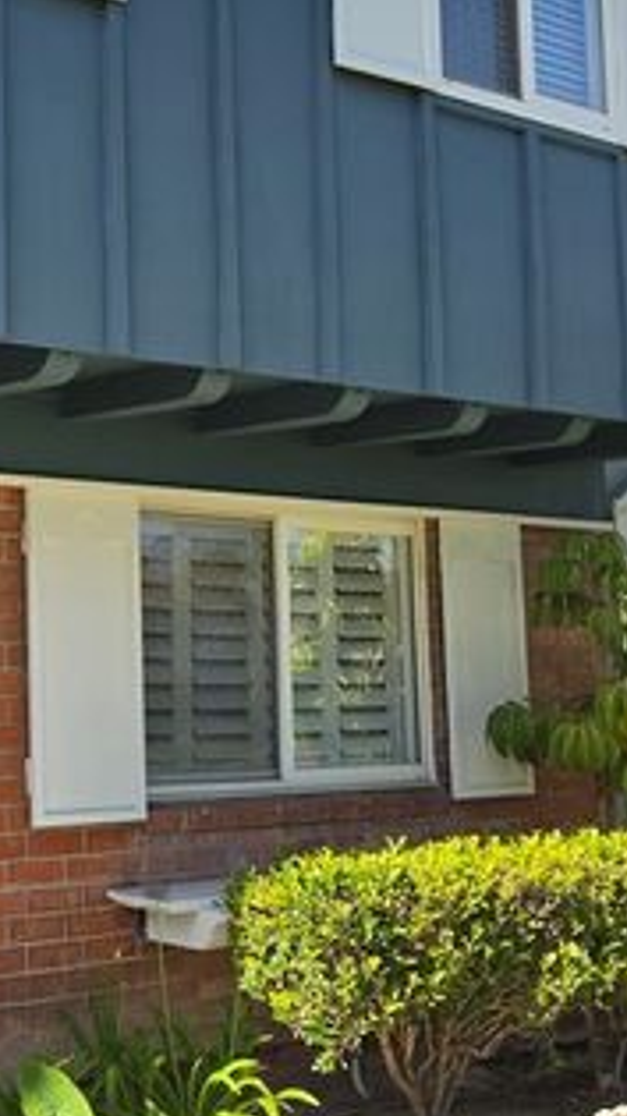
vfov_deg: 39.0
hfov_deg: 21.1
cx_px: -117
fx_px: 1568
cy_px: 438
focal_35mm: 53
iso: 64
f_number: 1.4
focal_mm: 6.5
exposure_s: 1/2490
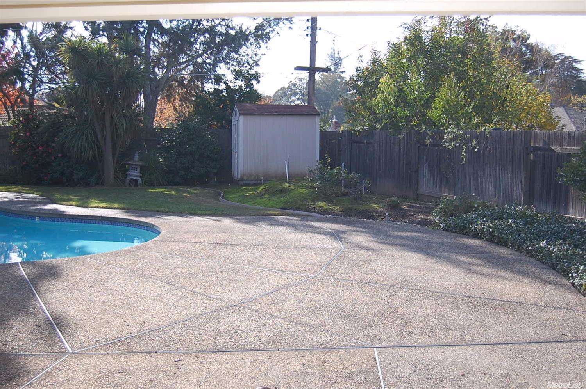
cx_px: 293
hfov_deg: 49.6
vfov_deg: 34.1
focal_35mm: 39
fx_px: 634
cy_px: 194
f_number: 4
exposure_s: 1/400
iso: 400
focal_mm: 26
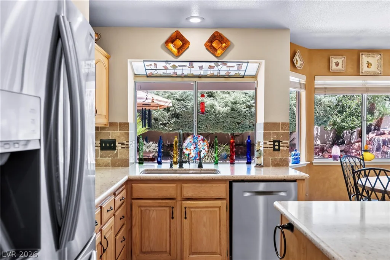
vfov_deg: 43.6
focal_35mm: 30
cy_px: 130
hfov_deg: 61.9
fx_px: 325
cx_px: 195
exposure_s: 1/13
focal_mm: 20
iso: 400
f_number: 4
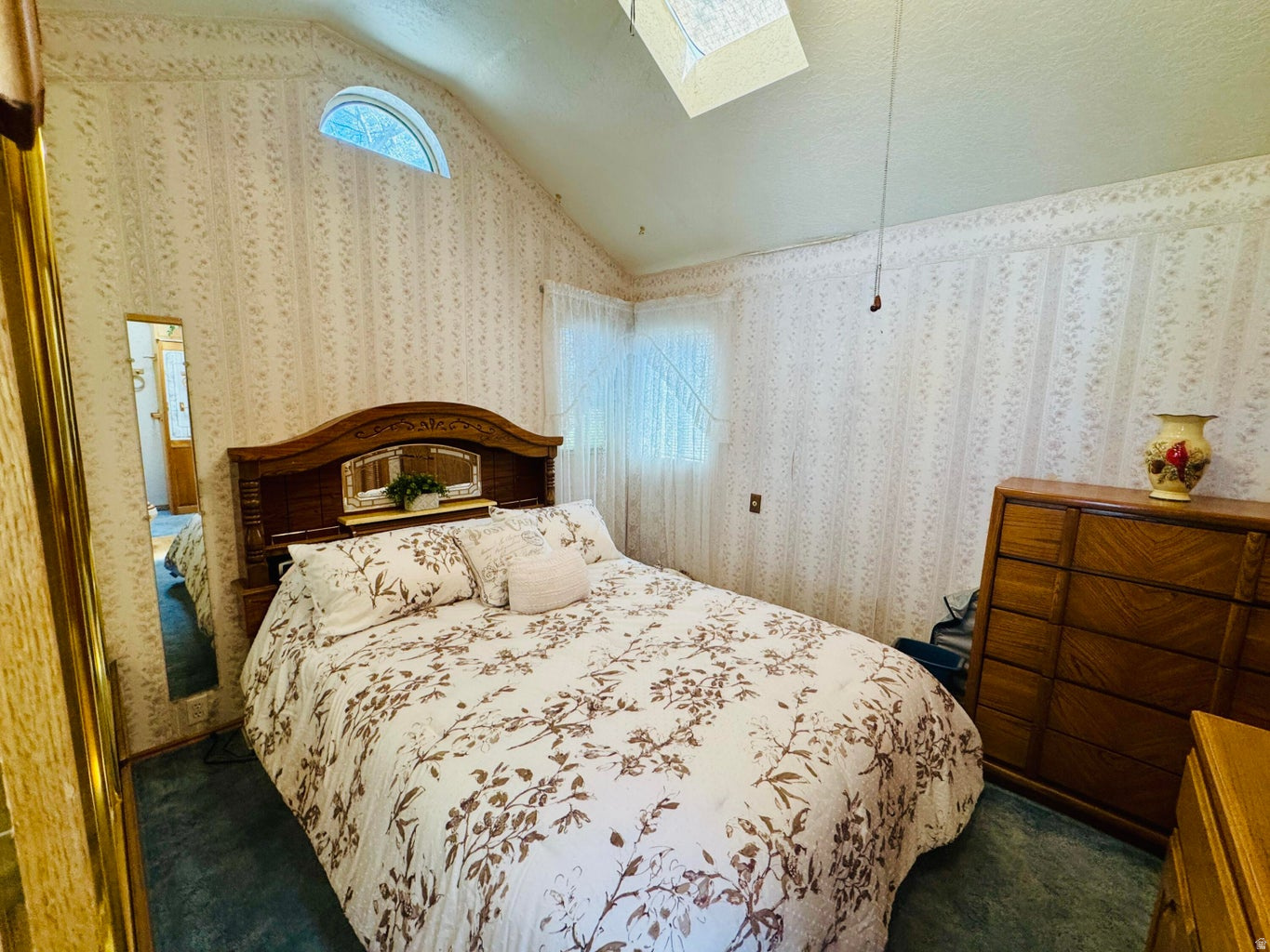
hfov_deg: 102.1
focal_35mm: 14
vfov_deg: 85.7
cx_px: 635
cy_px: 476
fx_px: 514
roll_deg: -0.3
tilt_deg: -8.3
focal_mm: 2.22
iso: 250
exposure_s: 1/120
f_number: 2.2
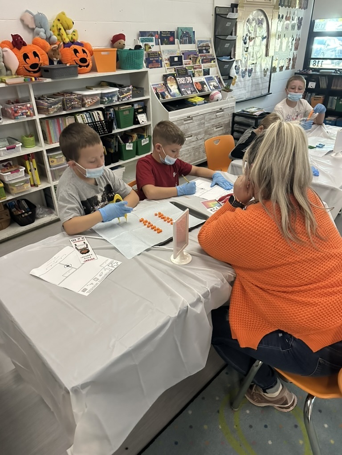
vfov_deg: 71.6
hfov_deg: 56.8
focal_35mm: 24
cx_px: 171
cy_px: 228
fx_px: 316
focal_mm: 6.86
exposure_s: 1/40
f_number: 1.78
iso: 1000
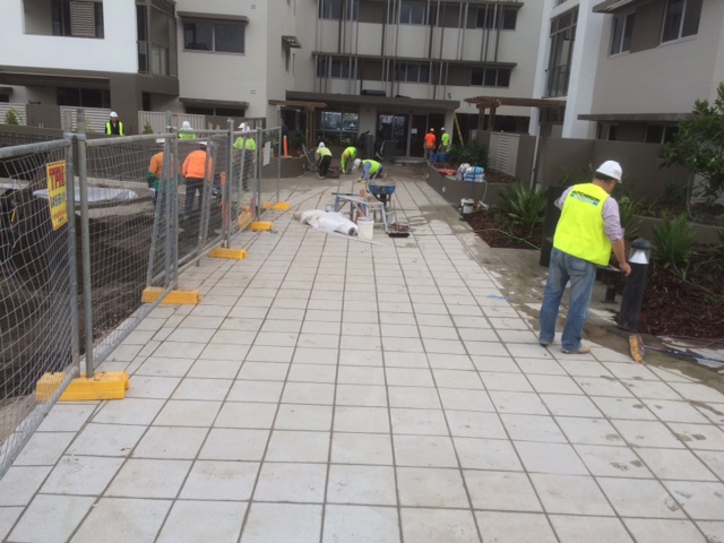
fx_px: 607
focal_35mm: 29
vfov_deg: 48.2
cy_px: 272
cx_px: 362
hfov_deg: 61.7
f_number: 2.2
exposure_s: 1/662
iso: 32
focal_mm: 4.15
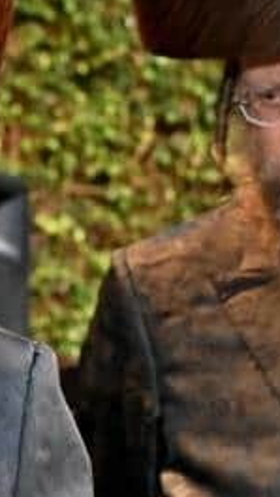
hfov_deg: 7.3
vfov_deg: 13.5
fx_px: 2086
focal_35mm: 158
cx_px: -340
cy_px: 427
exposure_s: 1/160
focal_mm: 39
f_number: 4
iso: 800
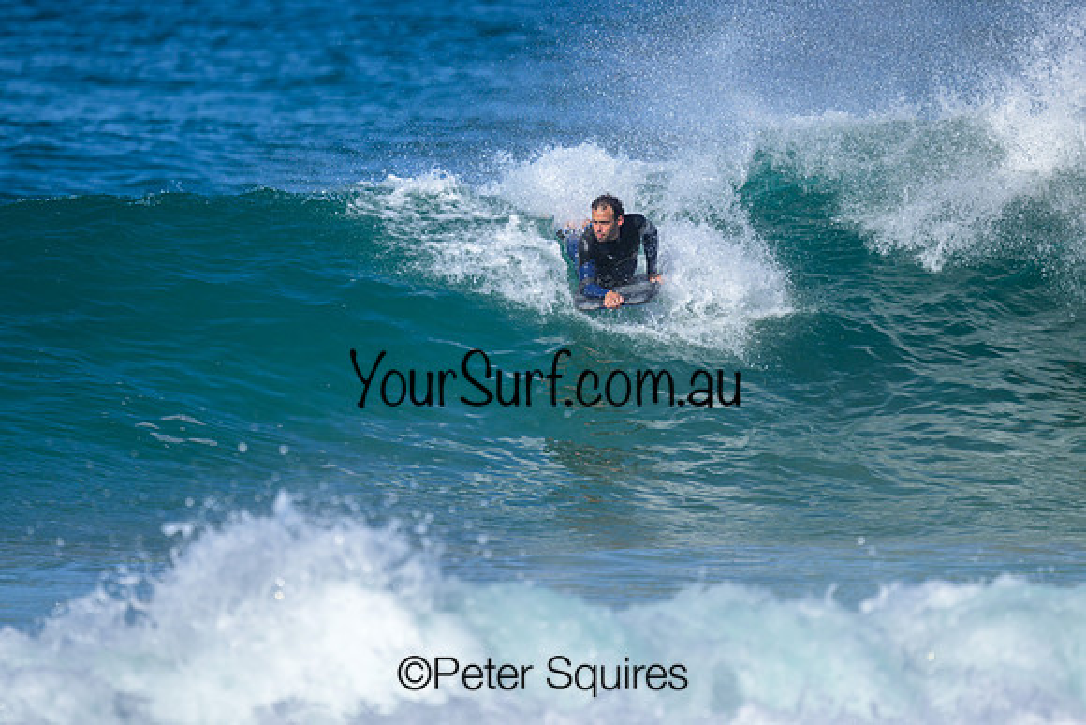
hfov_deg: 2.3
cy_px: 360
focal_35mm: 889
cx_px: 496
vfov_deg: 1.5
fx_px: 26811
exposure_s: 1/2000
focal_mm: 800
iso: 280
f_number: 6.3
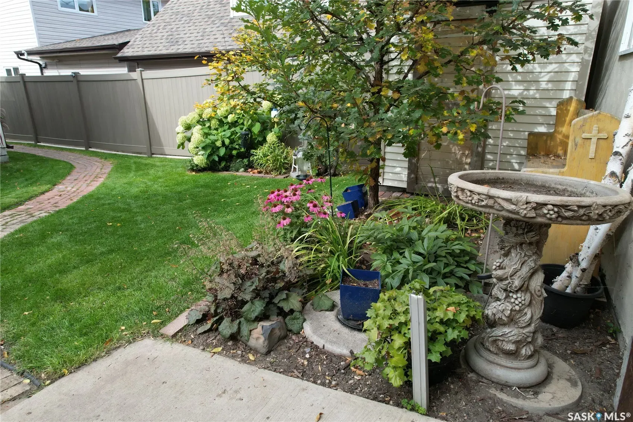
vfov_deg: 57.2
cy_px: 211
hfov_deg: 78.6
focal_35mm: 22
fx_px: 387
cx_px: 316
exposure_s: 1/500
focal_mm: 8.38
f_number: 2.8
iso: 100
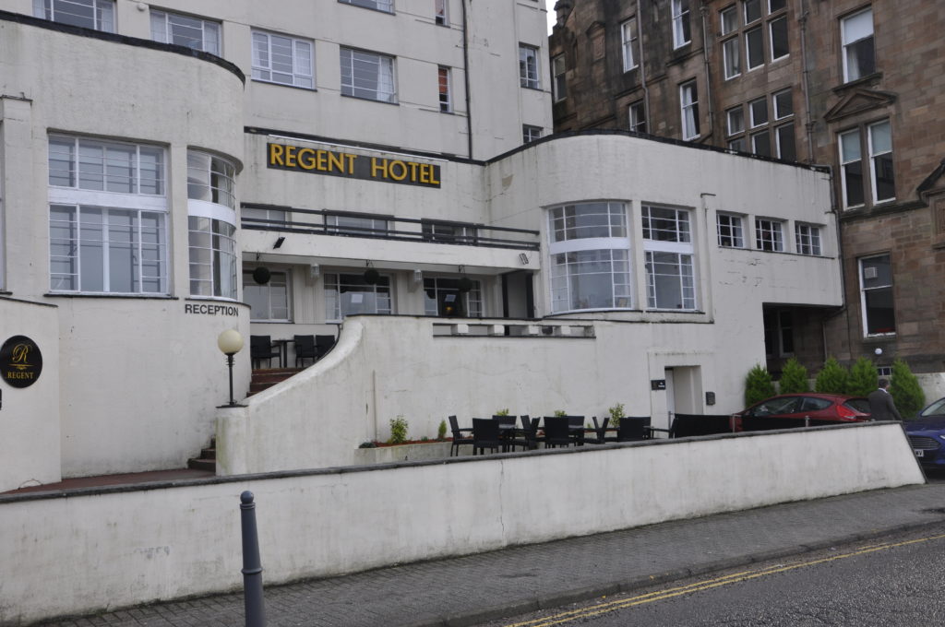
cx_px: 472
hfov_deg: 53.2
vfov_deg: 36.8
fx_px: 944
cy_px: 314
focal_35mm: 36
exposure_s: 1/250
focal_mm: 24
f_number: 8
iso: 400
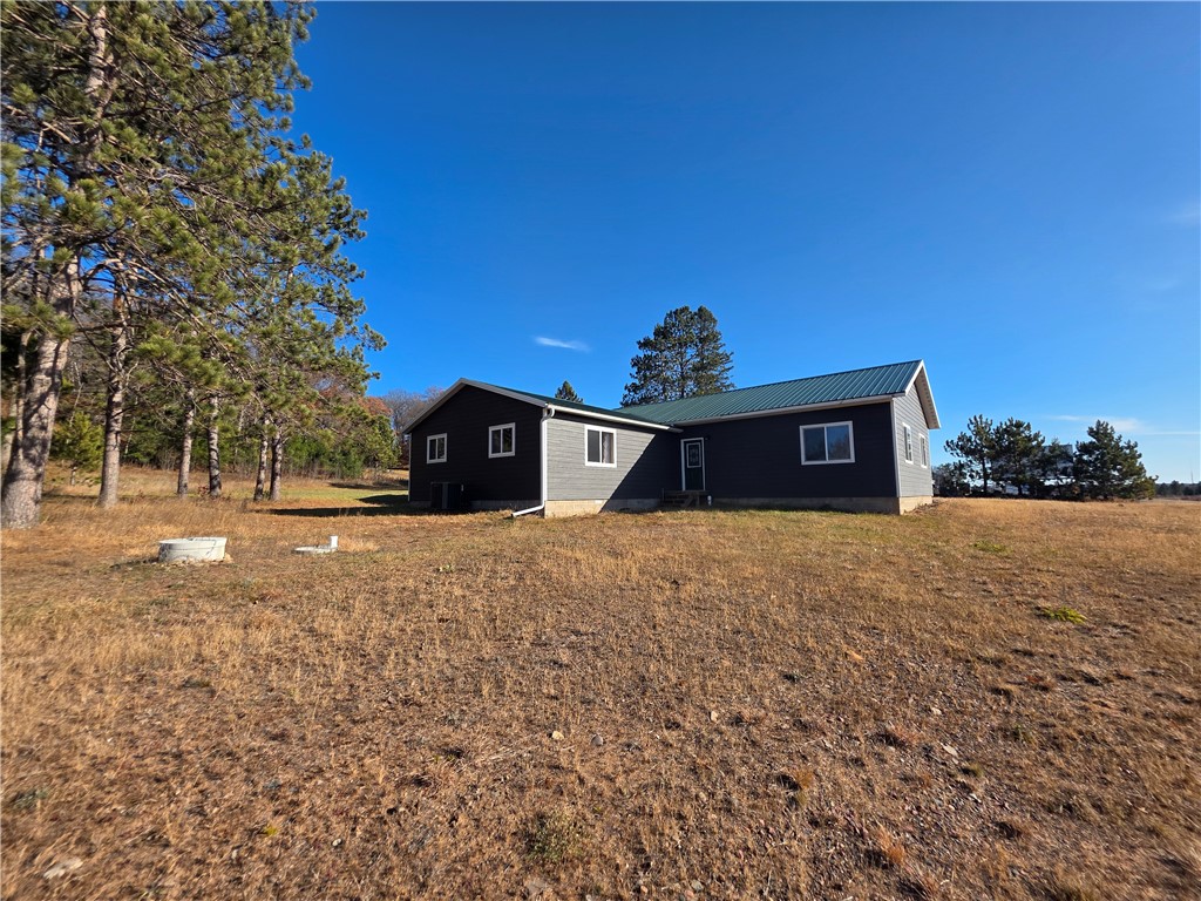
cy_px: 450
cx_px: 600
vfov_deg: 89.9
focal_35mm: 13
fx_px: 451
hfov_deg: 106.2
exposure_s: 1/1533
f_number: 1.9
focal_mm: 2.2
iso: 40
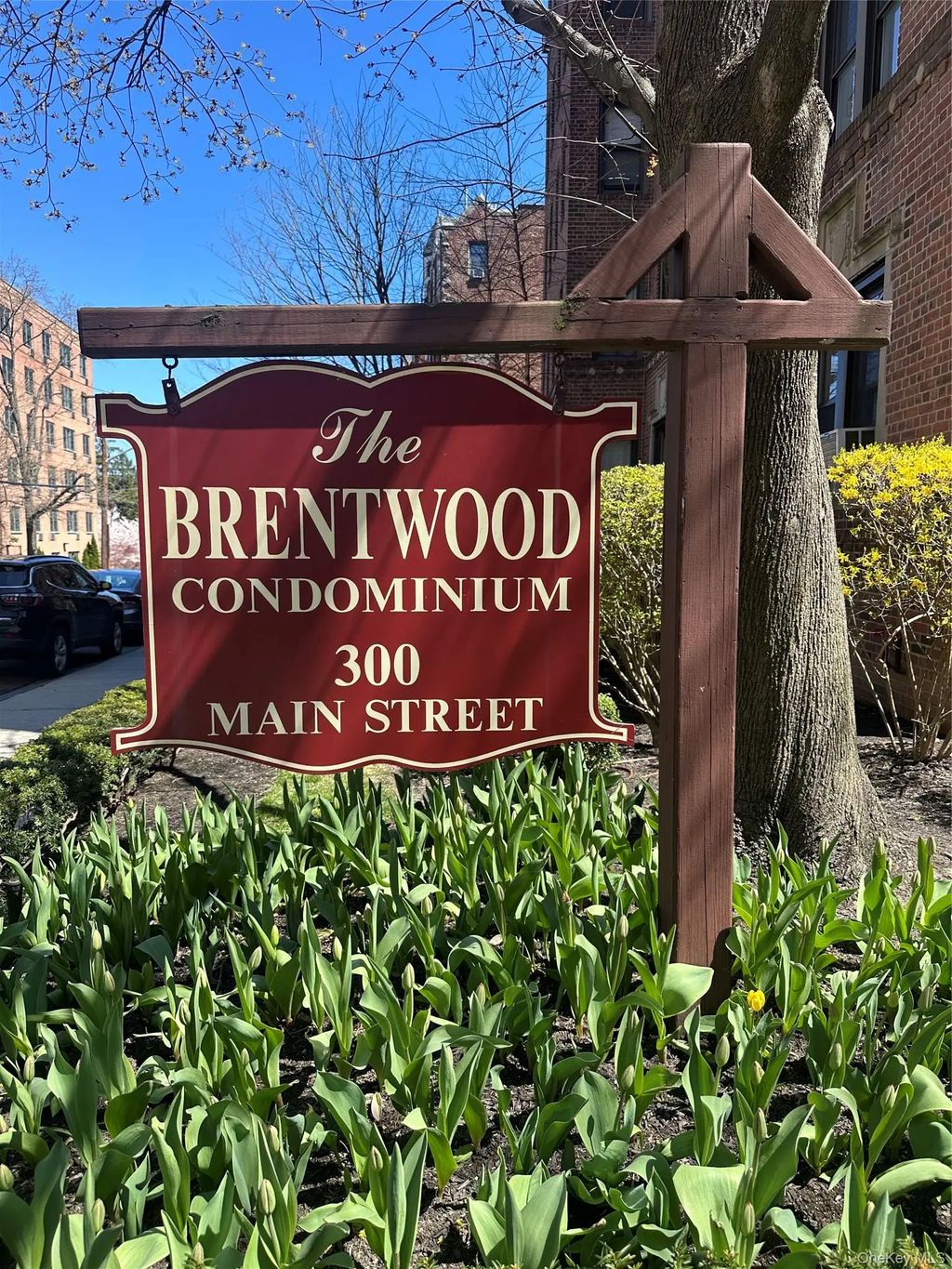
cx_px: 476
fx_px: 880
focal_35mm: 24
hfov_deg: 56.8
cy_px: 634
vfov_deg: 71.6
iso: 80
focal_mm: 6.86
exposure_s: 1/1473
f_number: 1.78
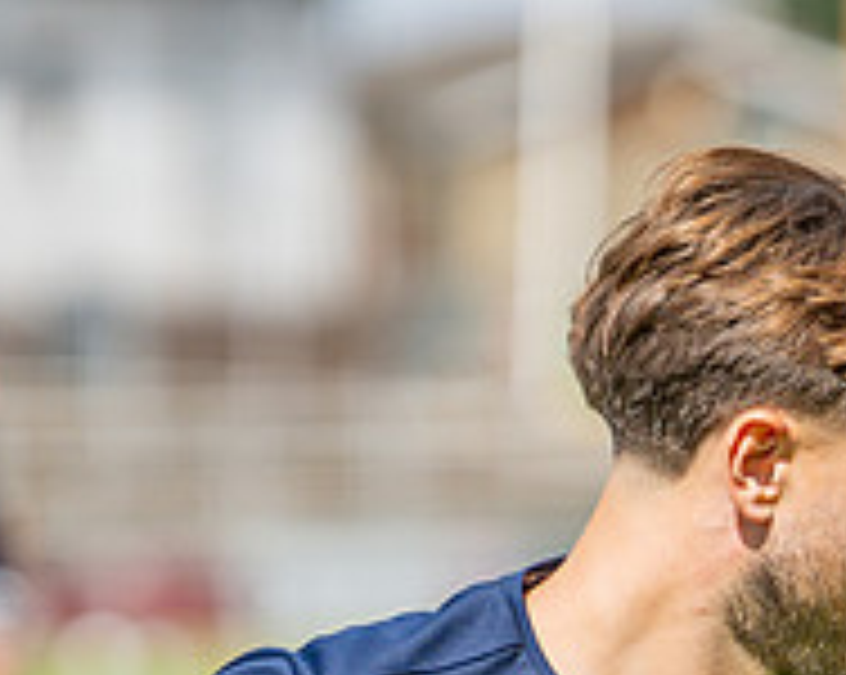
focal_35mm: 429
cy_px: 828
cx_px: 448
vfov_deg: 3.6
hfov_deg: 4.5
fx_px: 10730
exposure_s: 1/6400
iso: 80
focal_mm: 85
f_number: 1.6
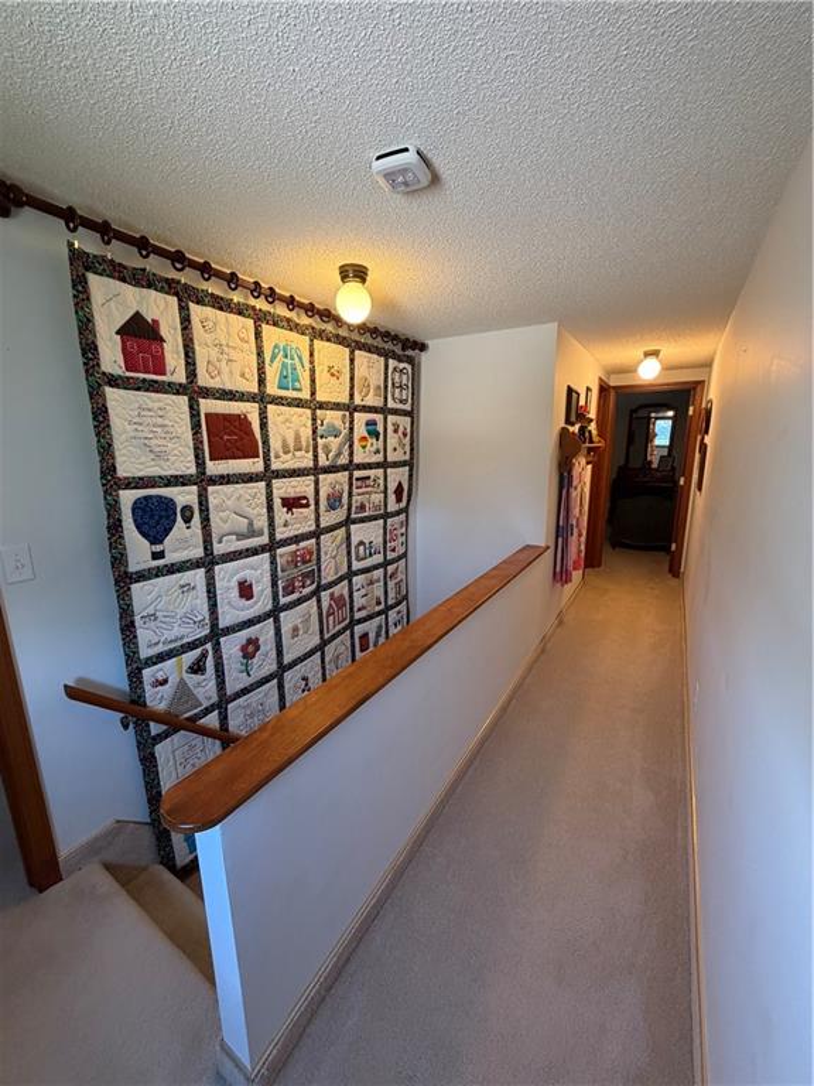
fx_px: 439
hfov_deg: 85.7
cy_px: 543
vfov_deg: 102.1
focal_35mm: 14
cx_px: 407
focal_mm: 2.22
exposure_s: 1/60
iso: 250
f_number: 2.2
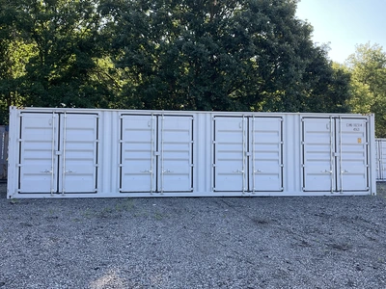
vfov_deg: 48.2
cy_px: 144
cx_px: 193
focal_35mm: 29
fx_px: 323
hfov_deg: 61.7
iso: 25
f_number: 1.8
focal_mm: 3
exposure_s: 1/358
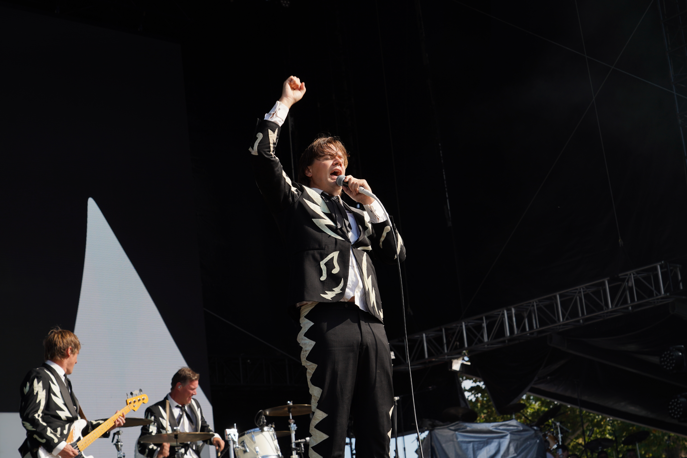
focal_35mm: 66
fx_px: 1259
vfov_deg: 20.6
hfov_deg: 30.5
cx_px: 344
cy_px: 229
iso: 100
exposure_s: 1/320
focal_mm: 66
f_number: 8
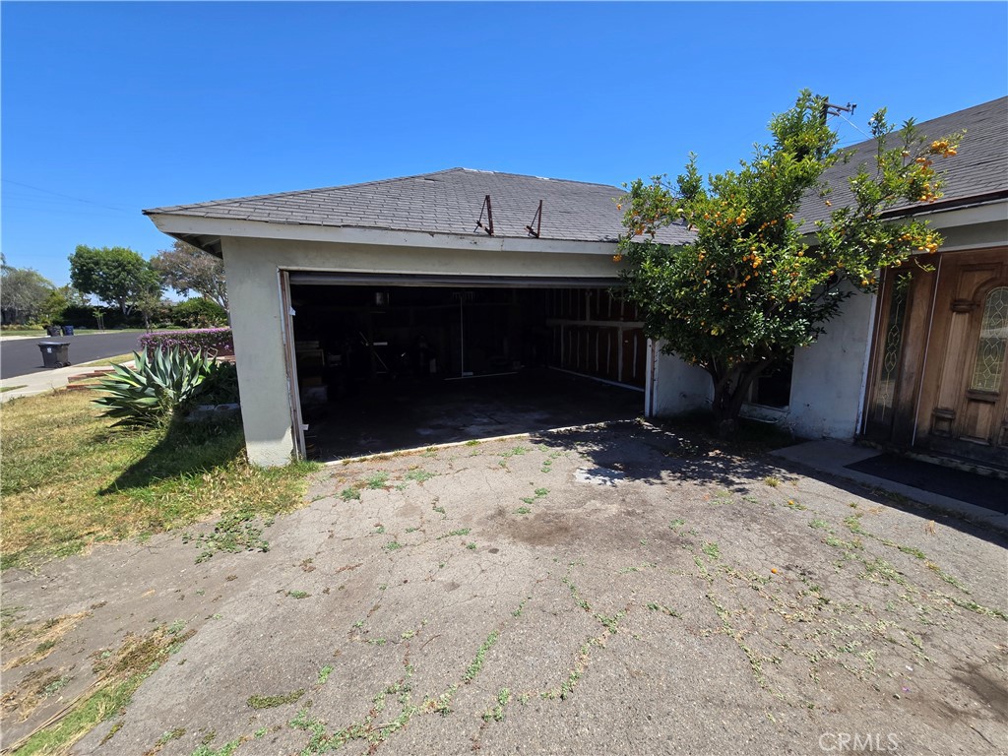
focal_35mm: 13
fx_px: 379
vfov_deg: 89.9
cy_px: 378
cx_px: 504
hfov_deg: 106.2
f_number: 2.2
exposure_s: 1/1636
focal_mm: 2.2
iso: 50
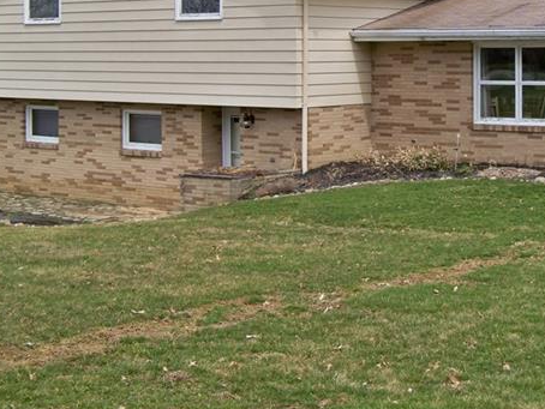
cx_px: 429
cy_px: 68
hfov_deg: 25.9
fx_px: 1166
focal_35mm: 74
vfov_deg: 19.7
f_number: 3.7
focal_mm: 7.5
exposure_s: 1/640
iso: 80
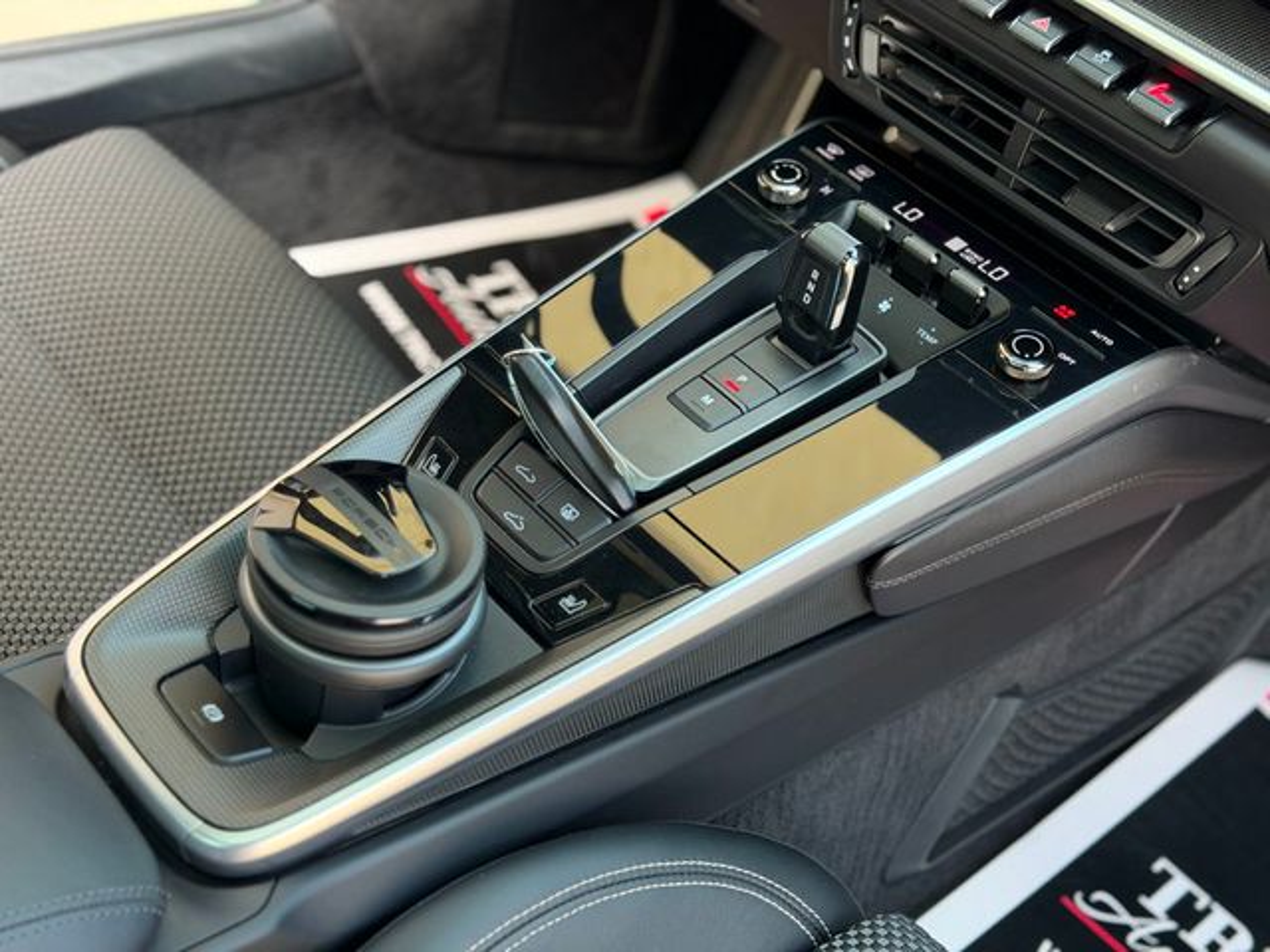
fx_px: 1761
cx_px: 635
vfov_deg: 30.3
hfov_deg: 39.7
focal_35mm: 48
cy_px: 476
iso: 160
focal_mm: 6.76
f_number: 1.78
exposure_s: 1/193
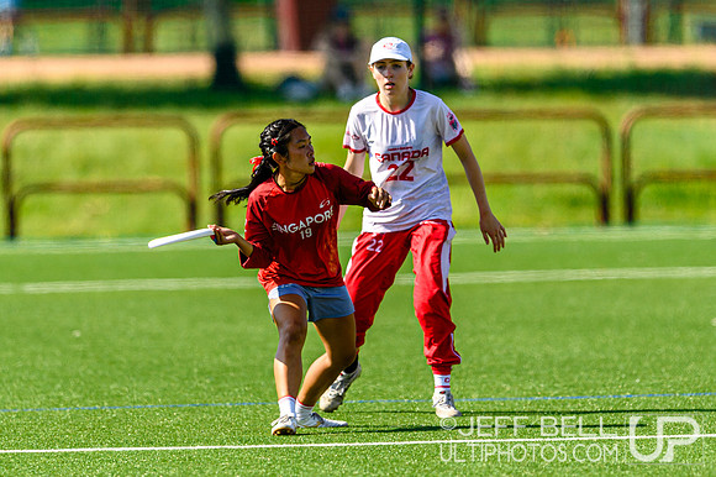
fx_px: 13789
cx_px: 332
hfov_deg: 3.0
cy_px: 184
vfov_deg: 2.0
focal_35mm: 694
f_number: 3.2
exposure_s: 1/1600
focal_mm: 400
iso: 100
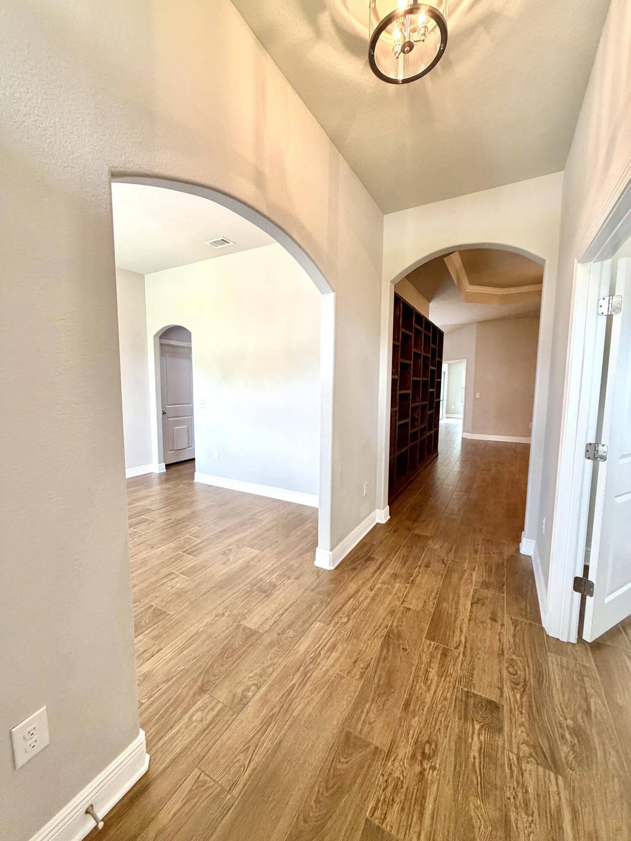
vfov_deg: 102.1
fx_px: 340
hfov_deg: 85.7
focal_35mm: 14
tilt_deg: -6.2
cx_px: 316
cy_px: 420
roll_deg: -0.5
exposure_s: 1/120
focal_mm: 2.22
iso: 320
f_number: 2.2
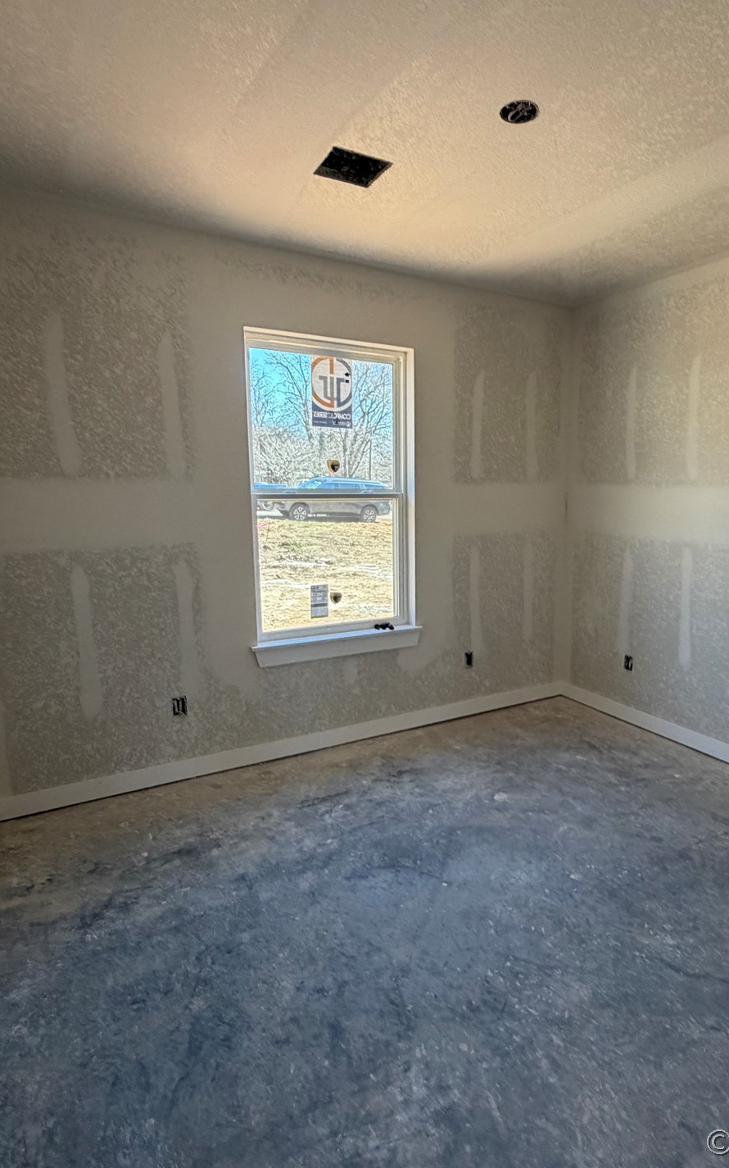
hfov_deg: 59.0
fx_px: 636
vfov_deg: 85.1
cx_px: 447
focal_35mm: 20
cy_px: 579
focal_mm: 2.22
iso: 200
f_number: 2.2
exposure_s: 1/121
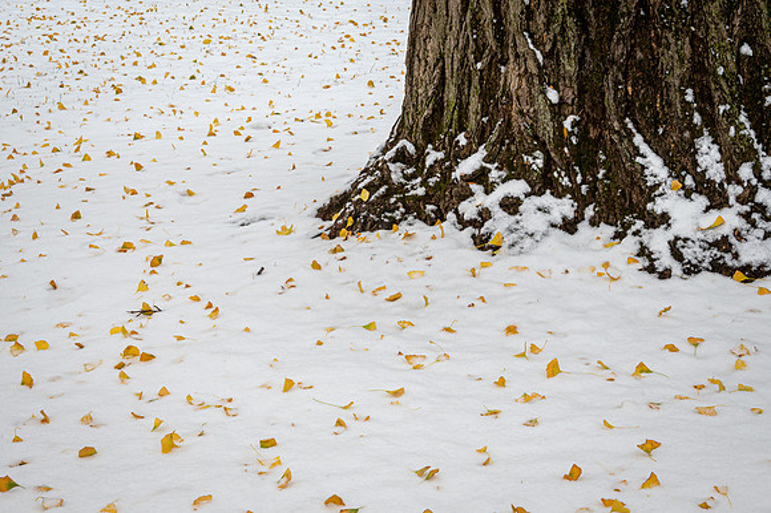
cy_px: 307
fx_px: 1741
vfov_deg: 16.8
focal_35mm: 81
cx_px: 393
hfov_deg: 25.0
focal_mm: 68
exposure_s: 1/160
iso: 400
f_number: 14
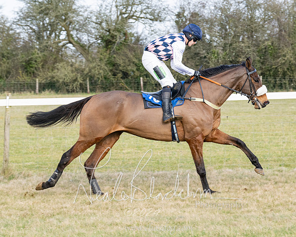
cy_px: 127
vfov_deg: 7.9
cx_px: 158
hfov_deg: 9.8
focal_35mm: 197
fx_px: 1722
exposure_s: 1/800
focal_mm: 91
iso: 400
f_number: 5
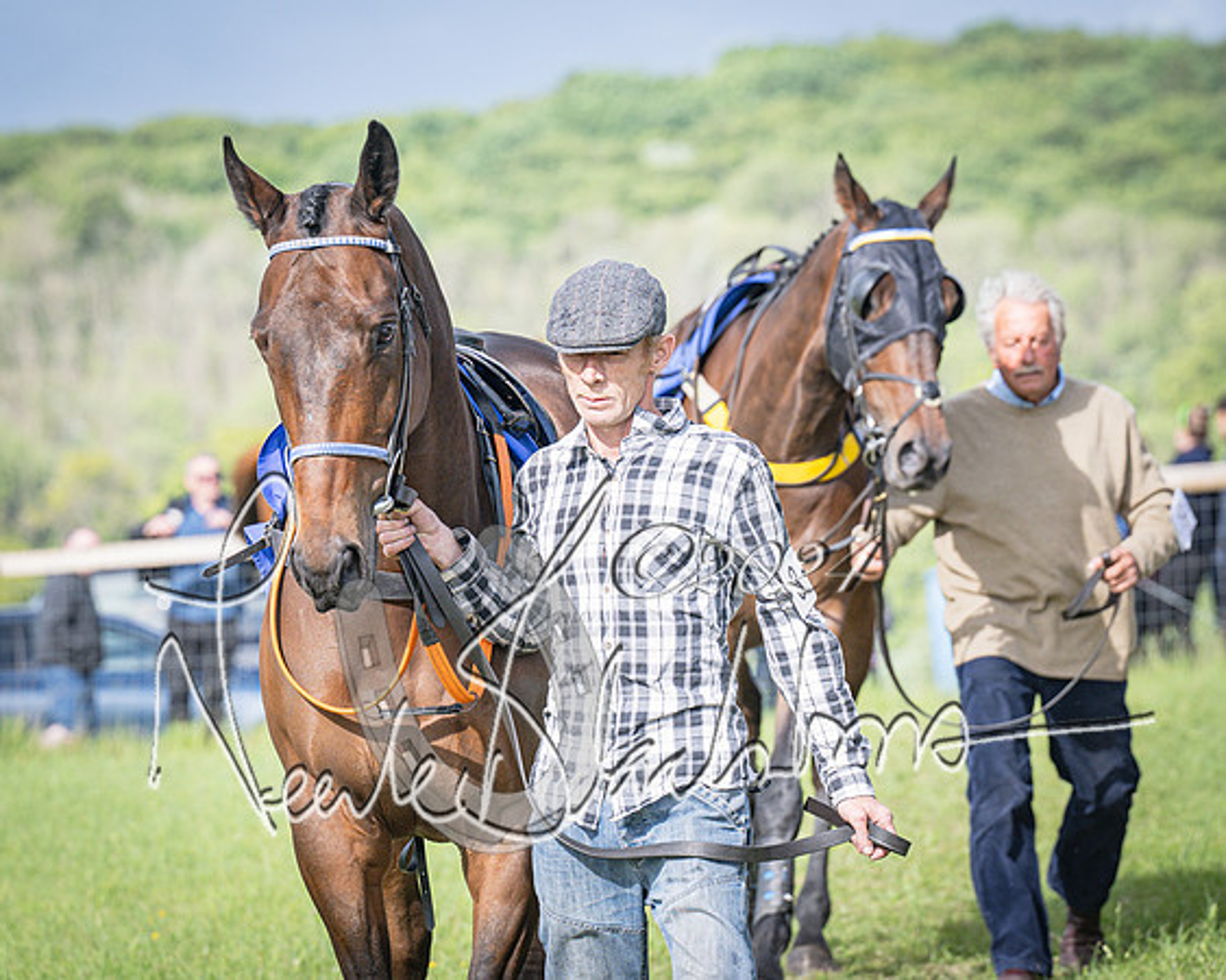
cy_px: 440
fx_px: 9778
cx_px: 414
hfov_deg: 7.2
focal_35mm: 270
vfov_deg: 5.7
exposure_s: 1/1000
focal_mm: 145
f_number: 4.5
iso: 200
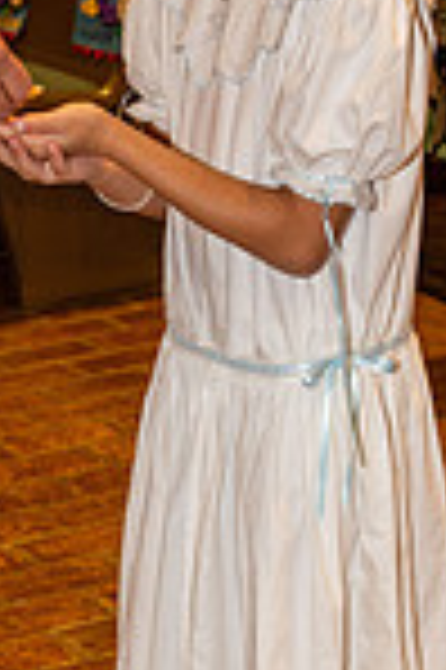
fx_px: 2477
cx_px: 164
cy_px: 220
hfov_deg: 10.3
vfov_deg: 15.4
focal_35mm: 133
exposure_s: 1/125
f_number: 5
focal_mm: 44
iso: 1600
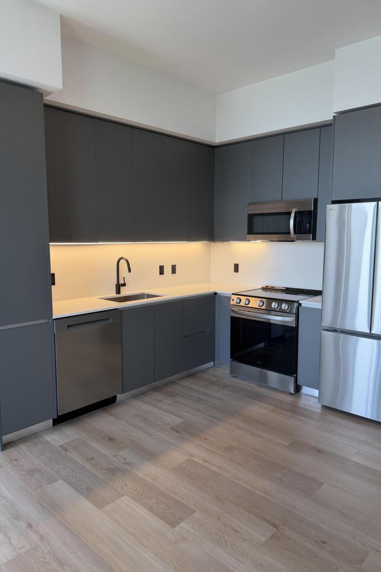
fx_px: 397
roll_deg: -0.6
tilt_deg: -7.4
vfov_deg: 71.5
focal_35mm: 25
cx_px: 193
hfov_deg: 51.3
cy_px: 286
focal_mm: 6.76
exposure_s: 1/161
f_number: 1.78
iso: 100
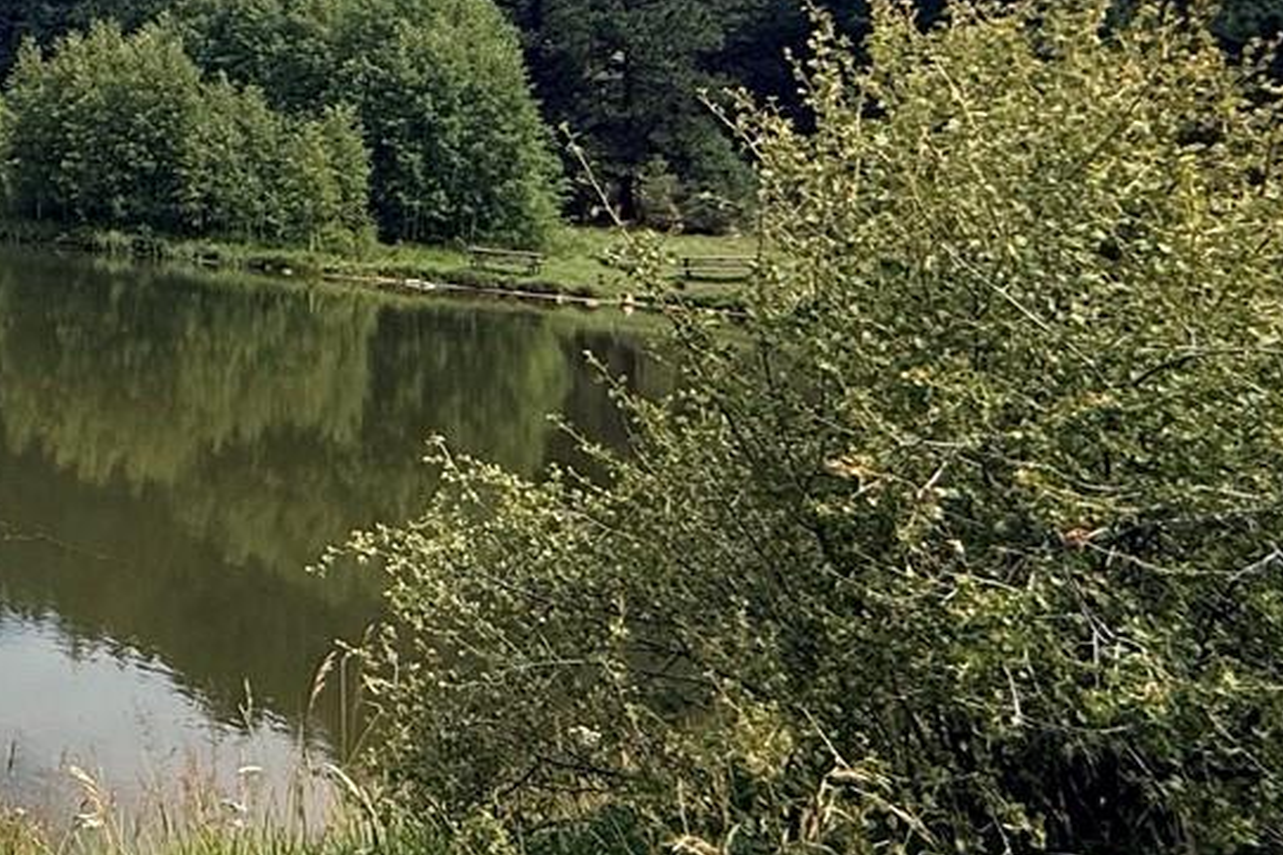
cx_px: -357
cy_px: -47
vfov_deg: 28.7
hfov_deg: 33.8
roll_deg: -3.8
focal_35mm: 43
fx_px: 1532
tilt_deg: +7.9
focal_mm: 2.22
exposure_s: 1/2976
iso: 50
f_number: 2.2
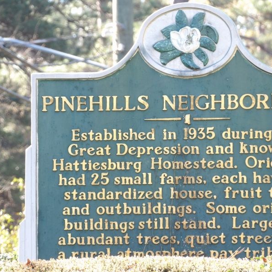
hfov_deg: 4.1
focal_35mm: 430
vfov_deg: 4.1
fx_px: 3823
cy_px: 136
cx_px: 179
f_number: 4.2
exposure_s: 1/67
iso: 200
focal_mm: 65.2
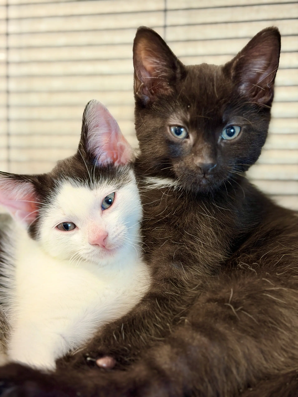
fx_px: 551
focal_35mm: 48
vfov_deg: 39.7
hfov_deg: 30.3
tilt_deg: -3.5
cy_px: 198
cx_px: 149
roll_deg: -0.4
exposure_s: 1/40
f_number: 1.78
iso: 250
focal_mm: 6.76
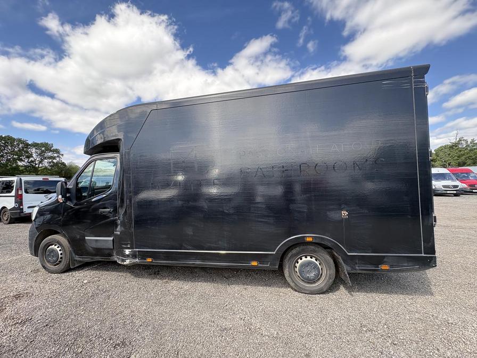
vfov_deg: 85.7
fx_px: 193
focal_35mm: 14
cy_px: 179
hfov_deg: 102.1
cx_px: 238
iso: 50
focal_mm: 2.22
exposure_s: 1/235
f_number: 2.2
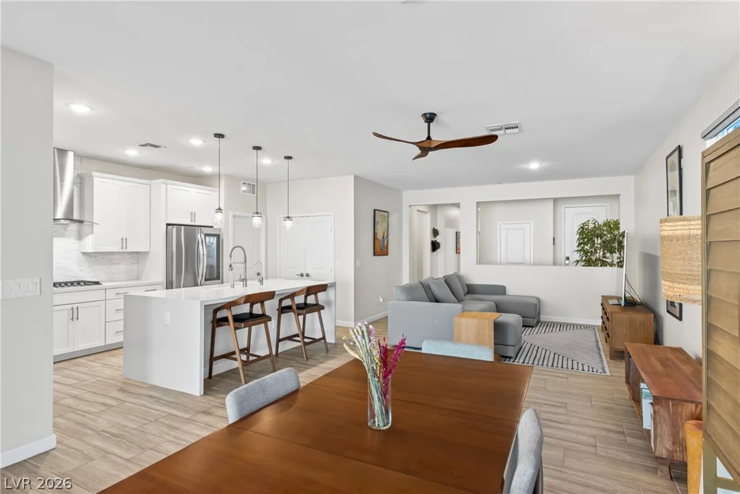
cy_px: 247
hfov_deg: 86.9
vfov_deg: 64.6
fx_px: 391
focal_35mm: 19
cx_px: 370
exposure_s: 1.3
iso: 400
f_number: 8
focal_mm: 19
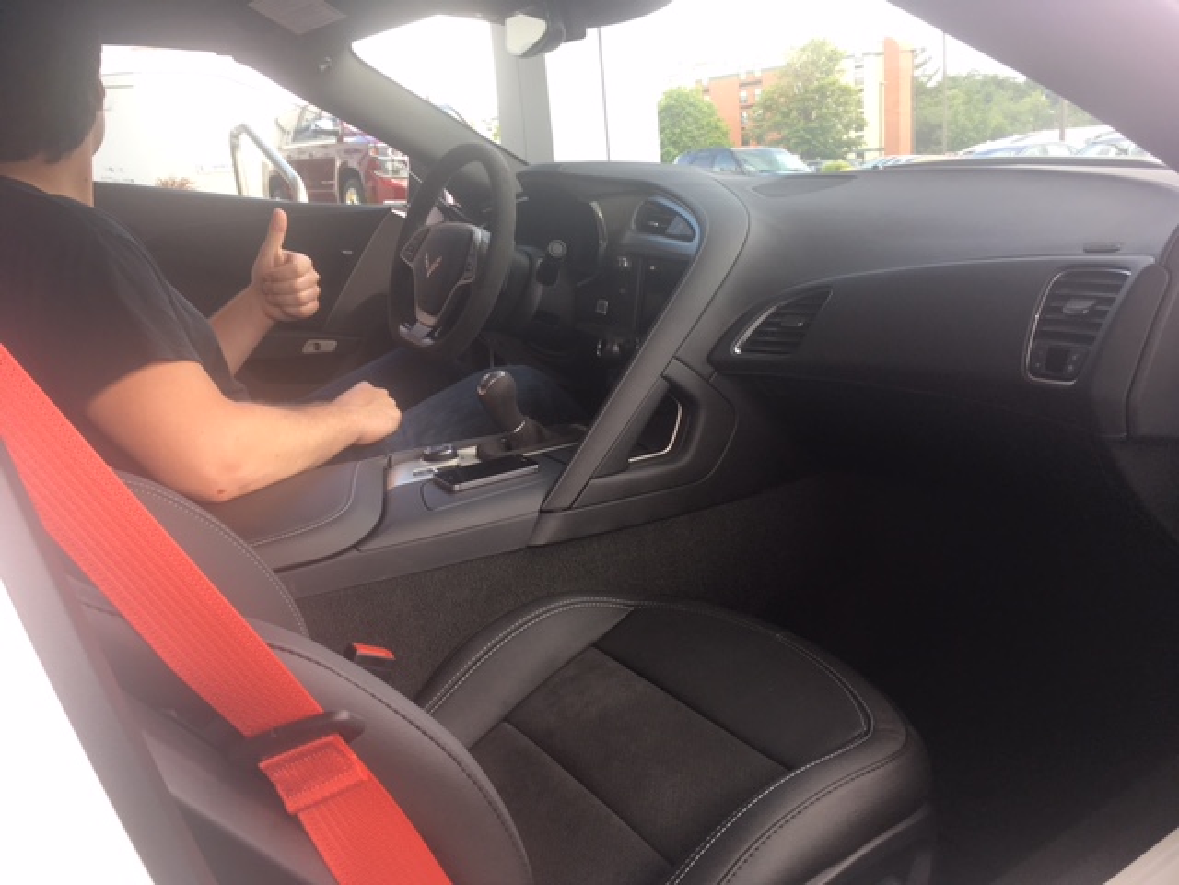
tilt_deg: -12.7
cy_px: 442
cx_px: 590
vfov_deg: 48.2
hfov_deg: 61.7
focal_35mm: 29
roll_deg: +5.1
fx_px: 988
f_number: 2.2
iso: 25
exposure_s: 1/120
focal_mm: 4.15
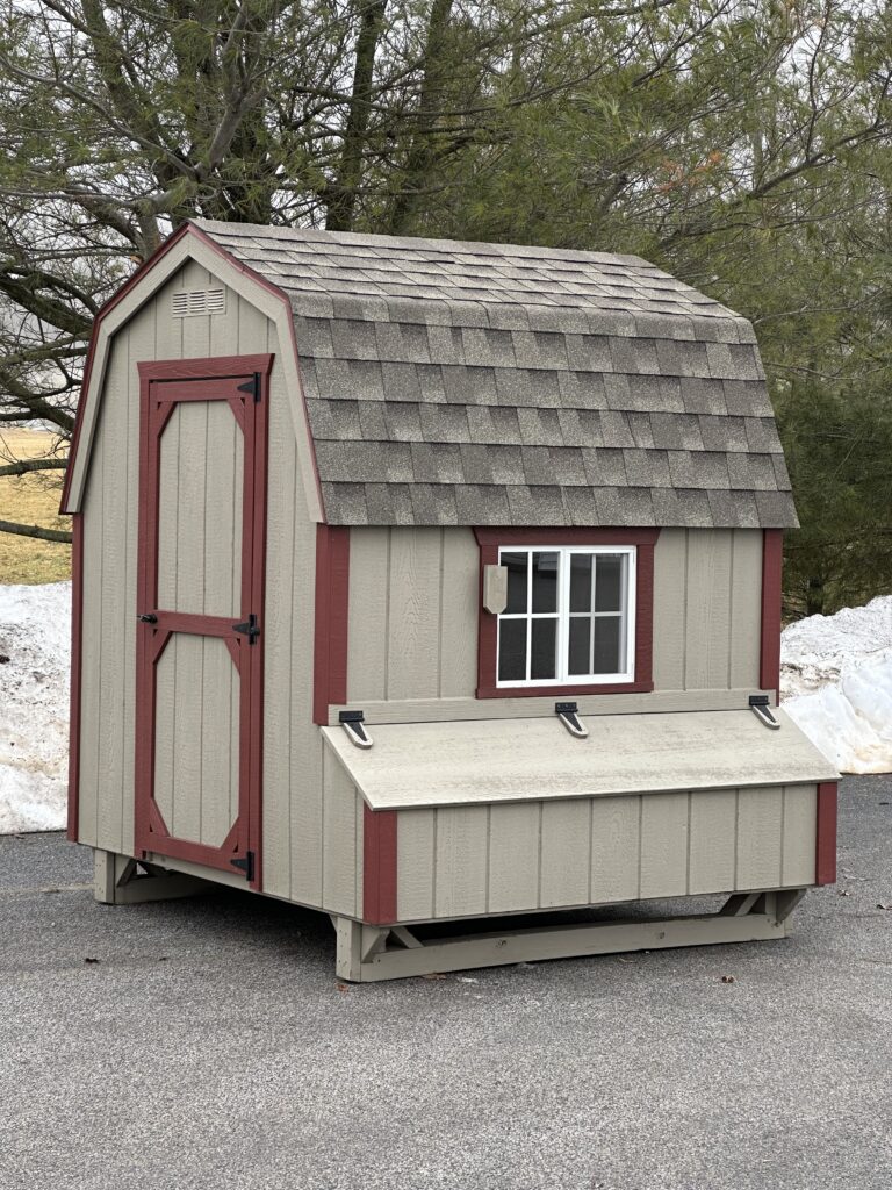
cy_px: 595
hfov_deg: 19.1
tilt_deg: -3.8
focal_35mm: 77
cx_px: 446
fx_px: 2646
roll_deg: +1.1
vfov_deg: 25.3
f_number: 2.8
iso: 32
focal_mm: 9
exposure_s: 1/143
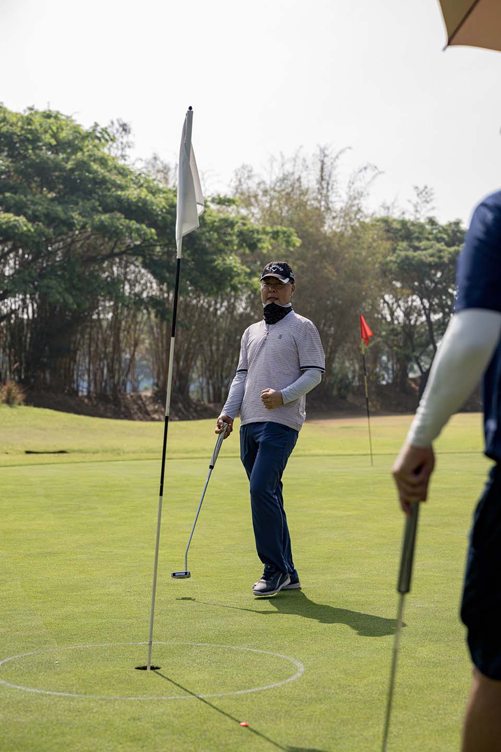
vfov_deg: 28.8
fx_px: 1461
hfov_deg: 19.5
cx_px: 250
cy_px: 376
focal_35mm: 70
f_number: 4
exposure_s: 1/2500
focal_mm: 70
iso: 500
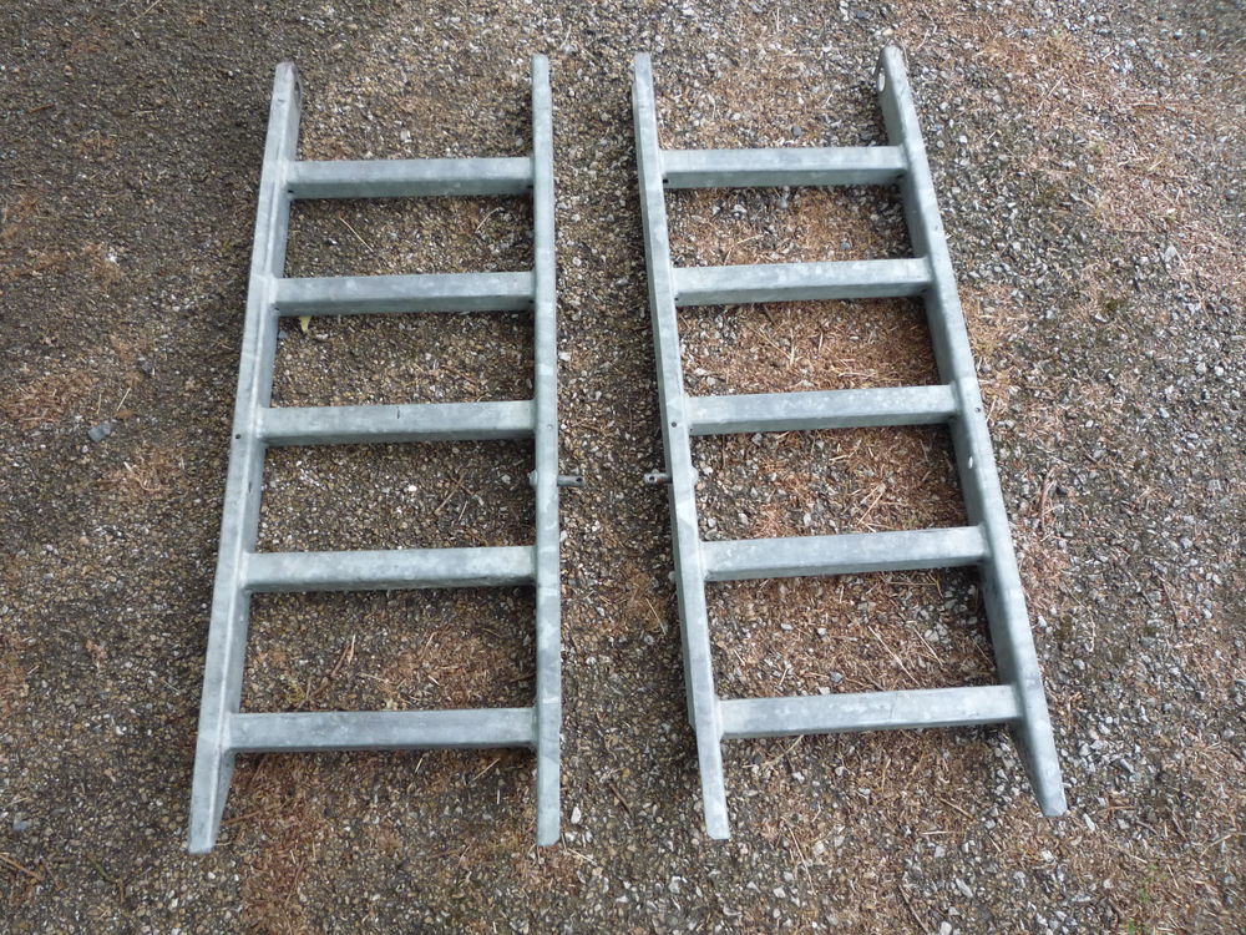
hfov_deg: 60.0
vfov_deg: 46.8
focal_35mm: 30
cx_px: 623
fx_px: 1080
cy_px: 468
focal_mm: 5.2
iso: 200
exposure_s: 1/30
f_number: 3.3
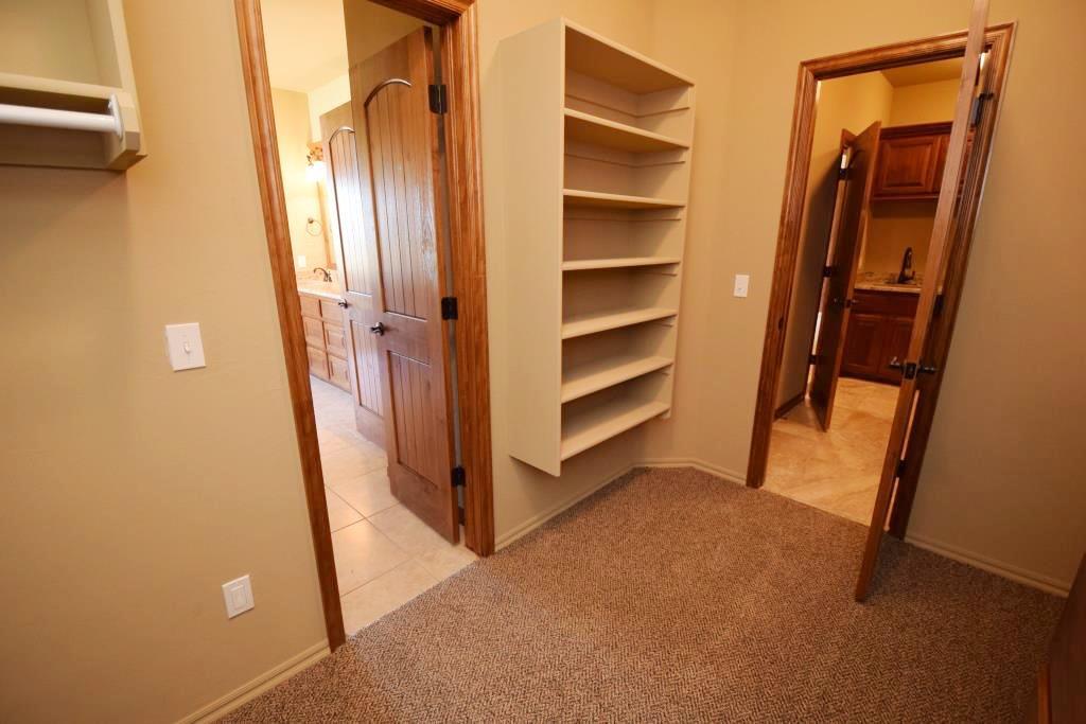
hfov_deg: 100.4
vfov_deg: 77.3
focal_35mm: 15
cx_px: 543
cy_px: 362
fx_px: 453
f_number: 3.5
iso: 1600
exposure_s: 1/60
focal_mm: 10
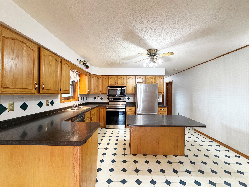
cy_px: 94
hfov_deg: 102.1
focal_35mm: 14
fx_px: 101
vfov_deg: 85.7
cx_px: 124
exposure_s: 1/60
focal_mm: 2.22
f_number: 2.2
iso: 320
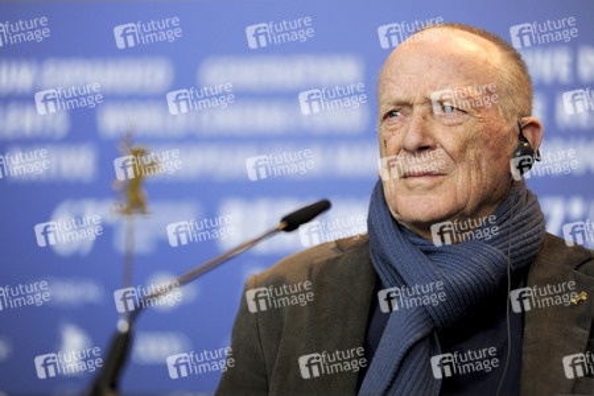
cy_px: 198
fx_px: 3052
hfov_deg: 11.1
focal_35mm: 185
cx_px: 297
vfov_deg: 7.4
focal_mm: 185
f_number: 2.8
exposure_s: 1/800
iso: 1250
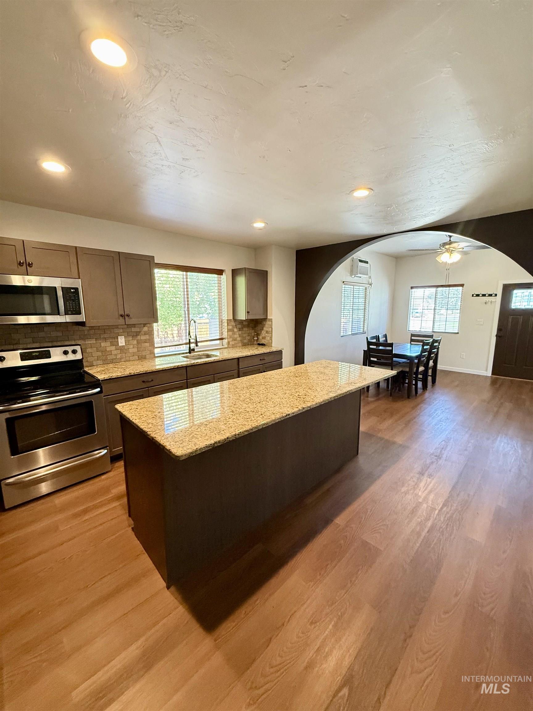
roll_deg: -0.1
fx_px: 287
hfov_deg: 85.7
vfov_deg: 102.1
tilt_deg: -8.8
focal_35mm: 14
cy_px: 356
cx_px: 266
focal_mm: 2.22
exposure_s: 1/60
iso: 500
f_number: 2.2
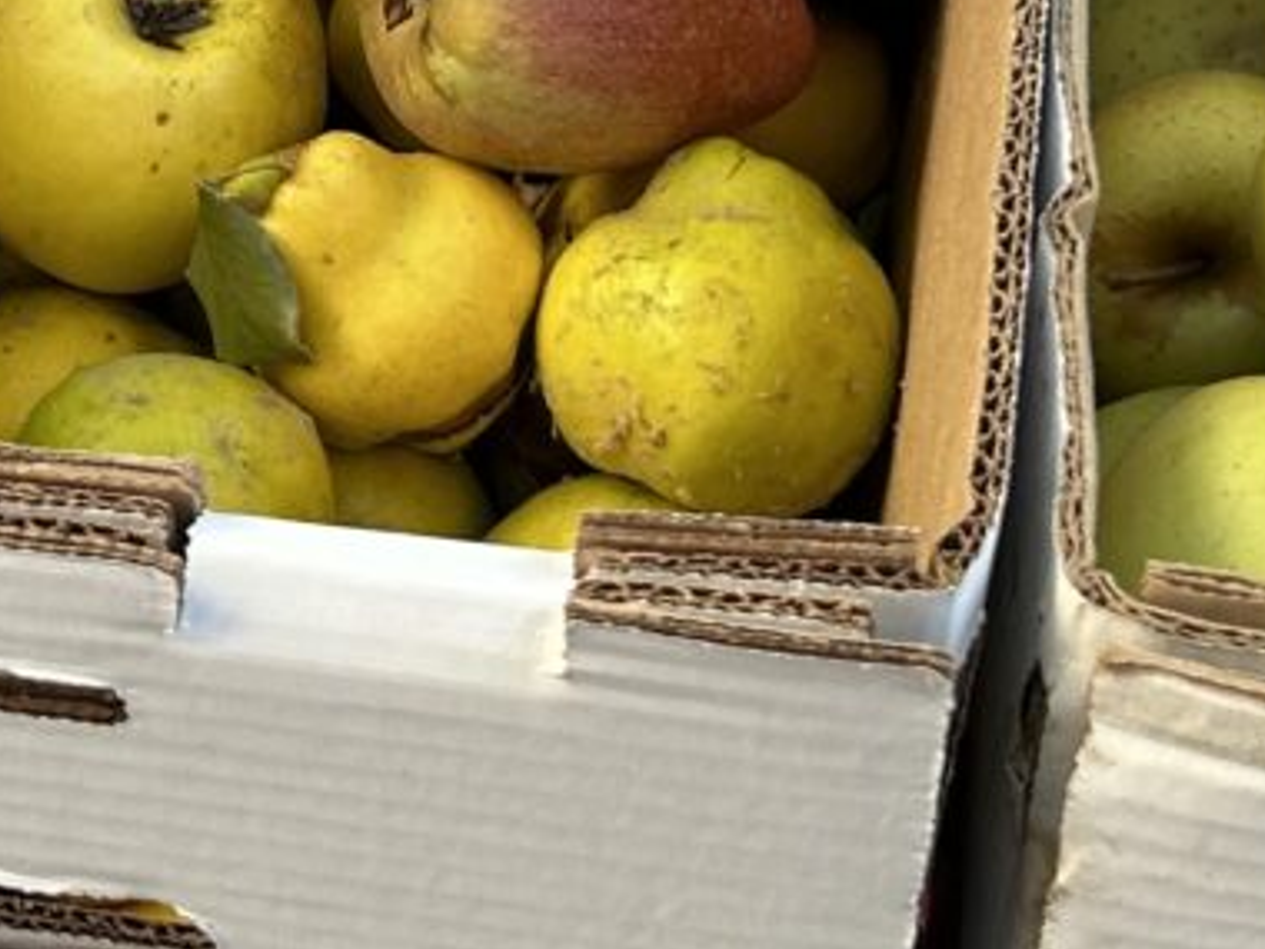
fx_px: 4495
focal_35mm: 123
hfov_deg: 15.1
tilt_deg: -47.5
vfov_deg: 12.0
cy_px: 350
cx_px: -489
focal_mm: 5.7
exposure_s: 1/132
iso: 32
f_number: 1.5
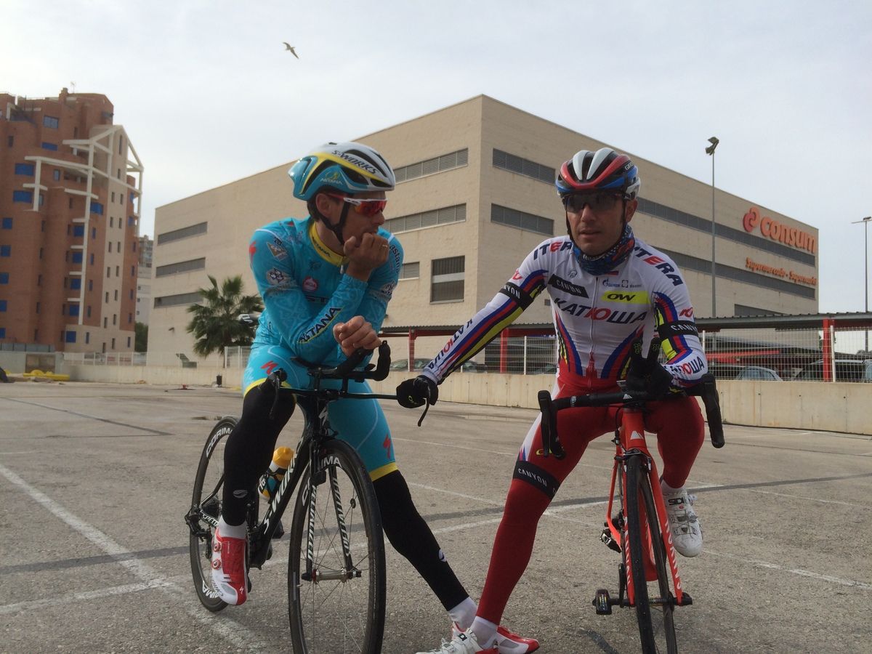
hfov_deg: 61.7
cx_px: 436
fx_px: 731
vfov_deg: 48.2
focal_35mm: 29
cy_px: 327
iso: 32
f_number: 2.2
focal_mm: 4.15
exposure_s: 1/1244
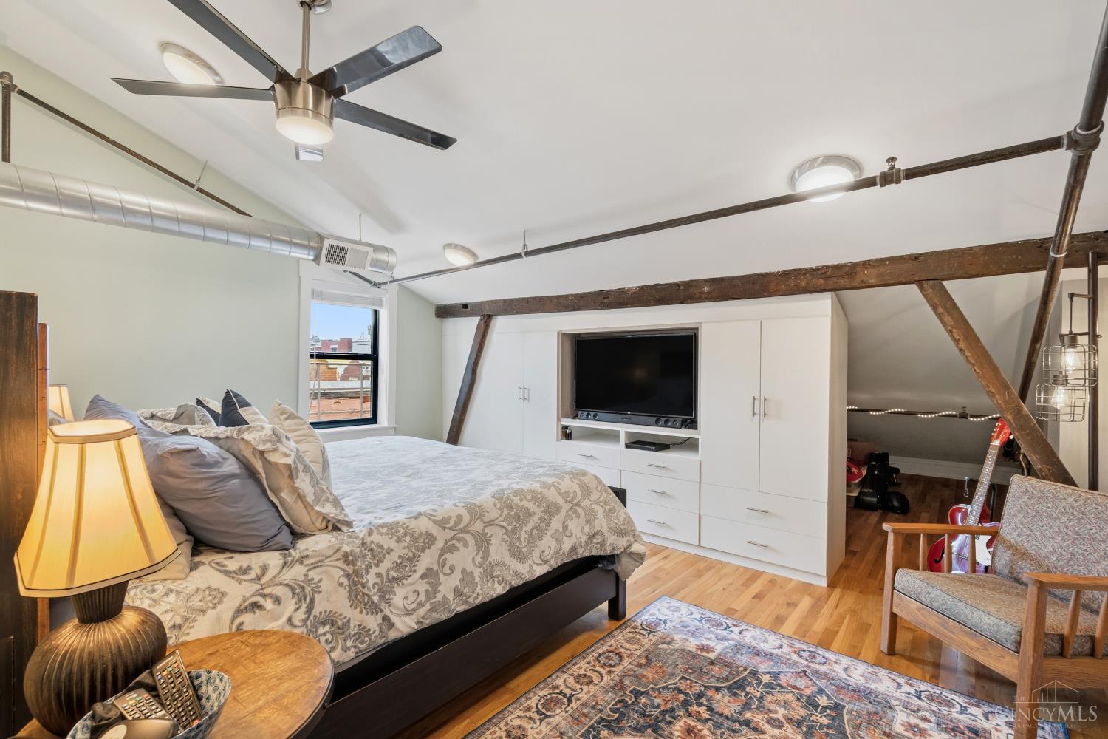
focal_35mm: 15
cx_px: 554
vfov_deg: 77.3
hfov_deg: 100.4
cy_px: 370
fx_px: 462
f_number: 9
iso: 400
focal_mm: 10
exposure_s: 1/15
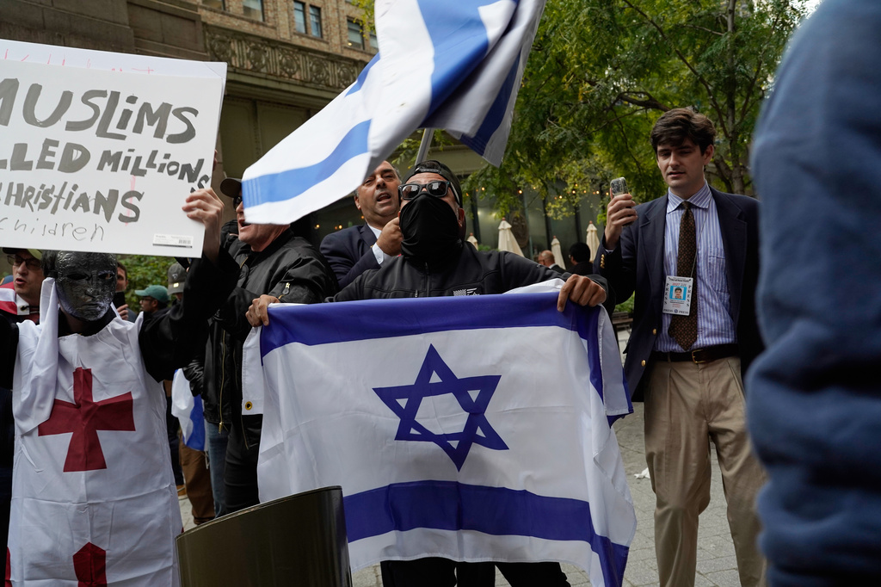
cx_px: 440
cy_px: 294
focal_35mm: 35
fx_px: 856
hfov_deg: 54.4
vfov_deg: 37.8
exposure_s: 1/250
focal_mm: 35
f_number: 6.3
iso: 1250
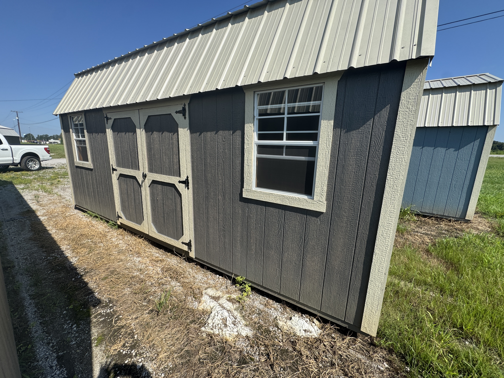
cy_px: 189
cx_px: 252
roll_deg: -2.1
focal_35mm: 14
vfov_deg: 85.7
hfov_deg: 102.1
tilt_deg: -13.8
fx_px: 204
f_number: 2.2
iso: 40
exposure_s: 1/1160
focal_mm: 2.22
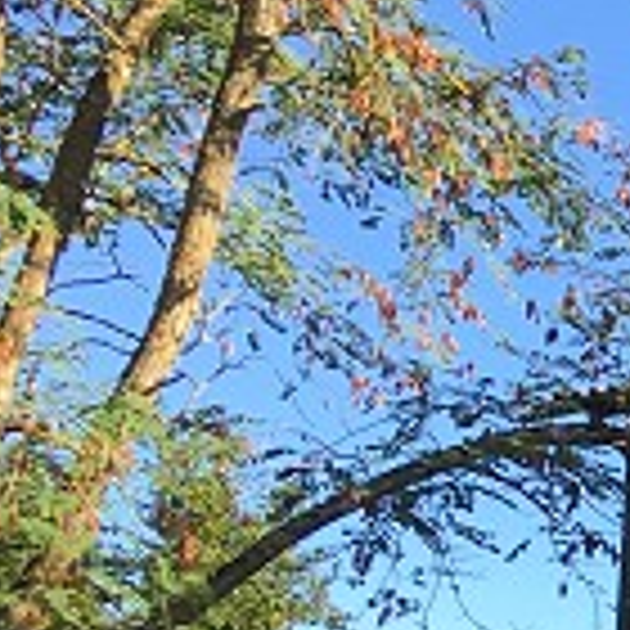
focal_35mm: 146
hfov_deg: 9.9
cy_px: 747
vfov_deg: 11.7
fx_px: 3006
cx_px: 1710
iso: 25
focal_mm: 4.15
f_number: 2.2
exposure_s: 1/499
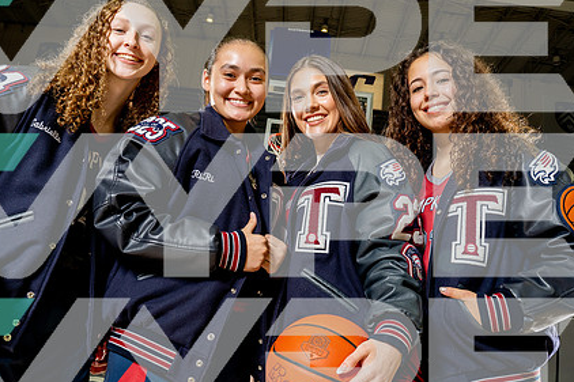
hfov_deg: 57.0
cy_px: 206
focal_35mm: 33
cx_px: 243
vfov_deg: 39.9
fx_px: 526
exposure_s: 1/250
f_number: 8
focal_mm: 24
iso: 640
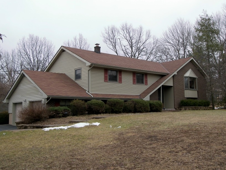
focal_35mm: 40
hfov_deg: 46.8
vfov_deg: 36.0
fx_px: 261
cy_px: 85
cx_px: 113
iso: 50
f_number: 3.2
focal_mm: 8.4
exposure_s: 1/100
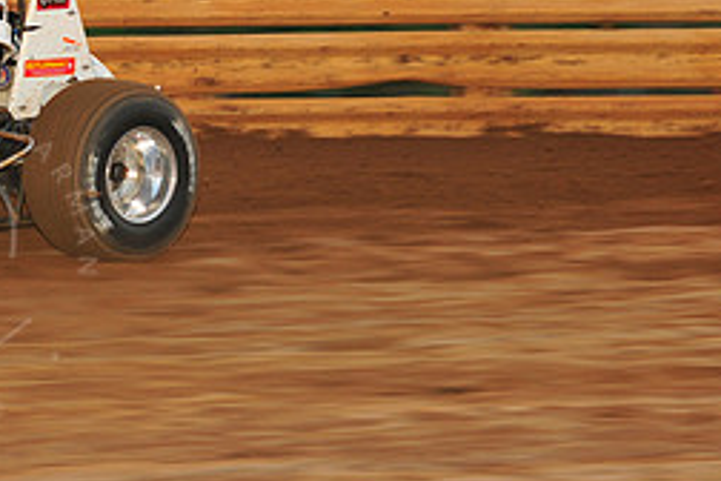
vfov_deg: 5.3
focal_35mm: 258
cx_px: -77
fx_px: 5167
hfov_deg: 7.9
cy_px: -3
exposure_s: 1/320
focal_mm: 112
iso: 800
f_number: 7.1
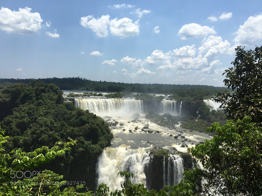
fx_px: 219
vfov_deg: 48.2
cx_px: 131
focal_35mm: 29
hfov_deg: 61.7
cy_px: 98
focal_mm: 4.15
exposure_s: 1/2747
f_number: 2.2
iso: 25
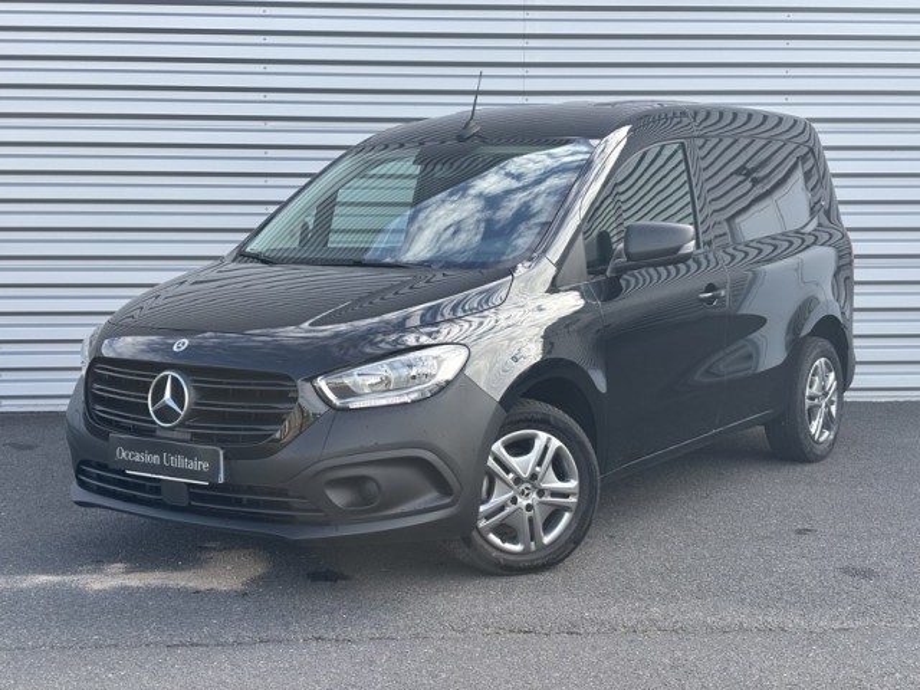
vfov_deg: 28.0
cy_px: 345
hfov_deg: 36.8
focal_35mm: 52
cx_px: 460
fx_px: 1382
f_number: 1.6
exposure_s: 1/577
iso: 32
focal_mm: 5.96
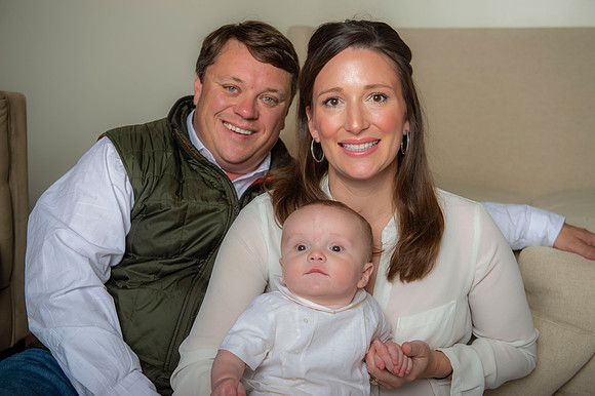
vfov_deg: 26.0
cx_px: 298
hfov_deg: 38.2
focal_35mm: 52
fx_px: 859
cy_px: 198
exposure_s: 1/200
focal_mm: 52
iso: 200
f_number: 4.5
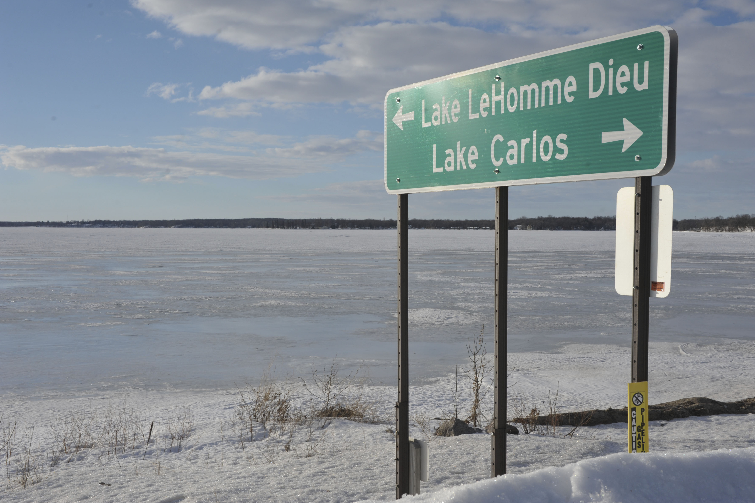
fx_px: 1006
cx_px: 378
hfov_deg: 41.1
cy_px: 252
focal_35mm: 48
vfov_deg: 28.0
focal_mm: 48
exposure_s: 1/800
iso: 400
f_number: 11
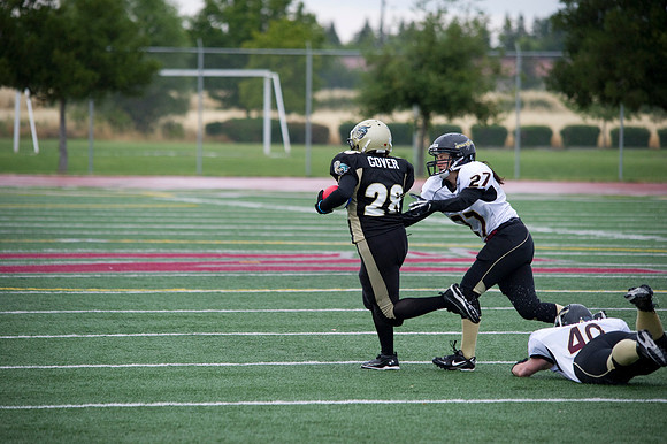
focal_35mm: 300
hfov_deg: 6.9
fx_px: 5555
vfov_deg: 4.6
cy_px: 222
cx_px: 334
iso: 2000
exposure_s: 1/1000
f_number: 6
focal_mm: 300
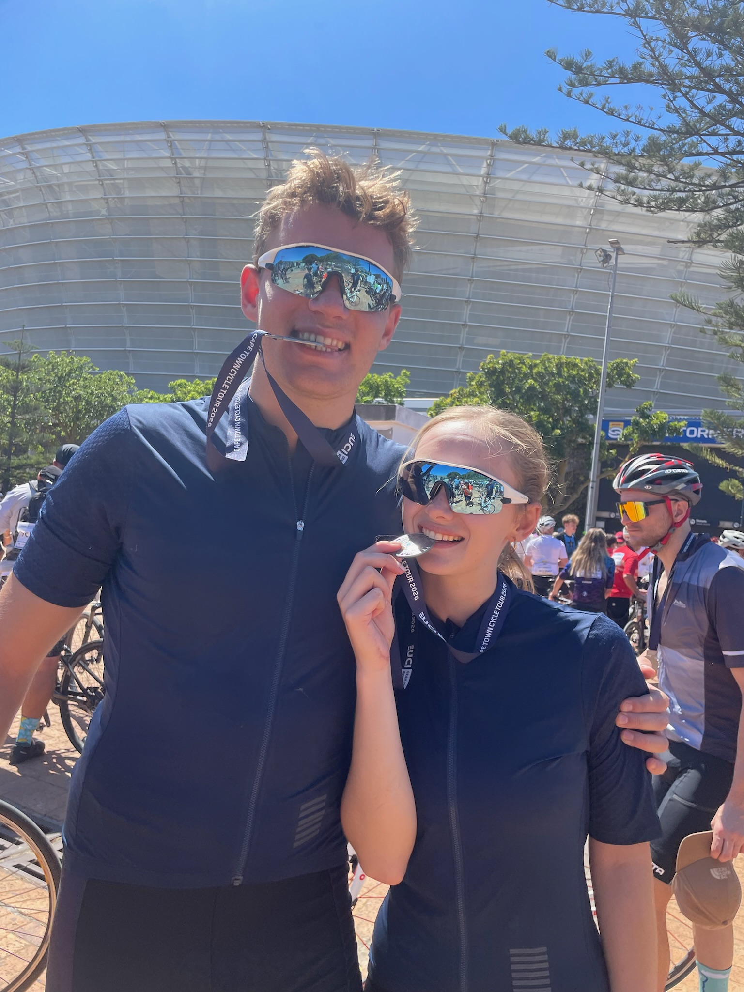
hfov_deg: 53.1
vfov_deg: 67.3
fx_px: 745
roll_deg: -5.5
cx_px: 372
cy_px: 496
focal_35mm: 26
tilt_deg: -5.0
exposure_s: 1/1553
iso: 32
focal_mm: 4.2
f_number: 1.6
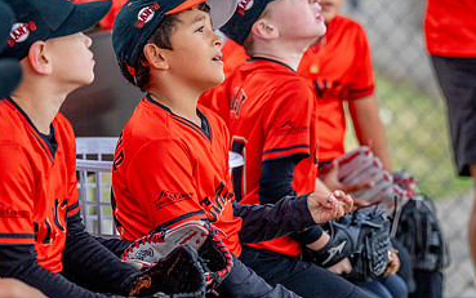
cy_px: 82
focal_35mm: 268
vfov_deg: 4.9
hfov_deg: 7.8
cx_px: 179
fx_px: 3478
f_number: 2.8
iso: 2000
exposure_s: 1/400
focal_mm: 139
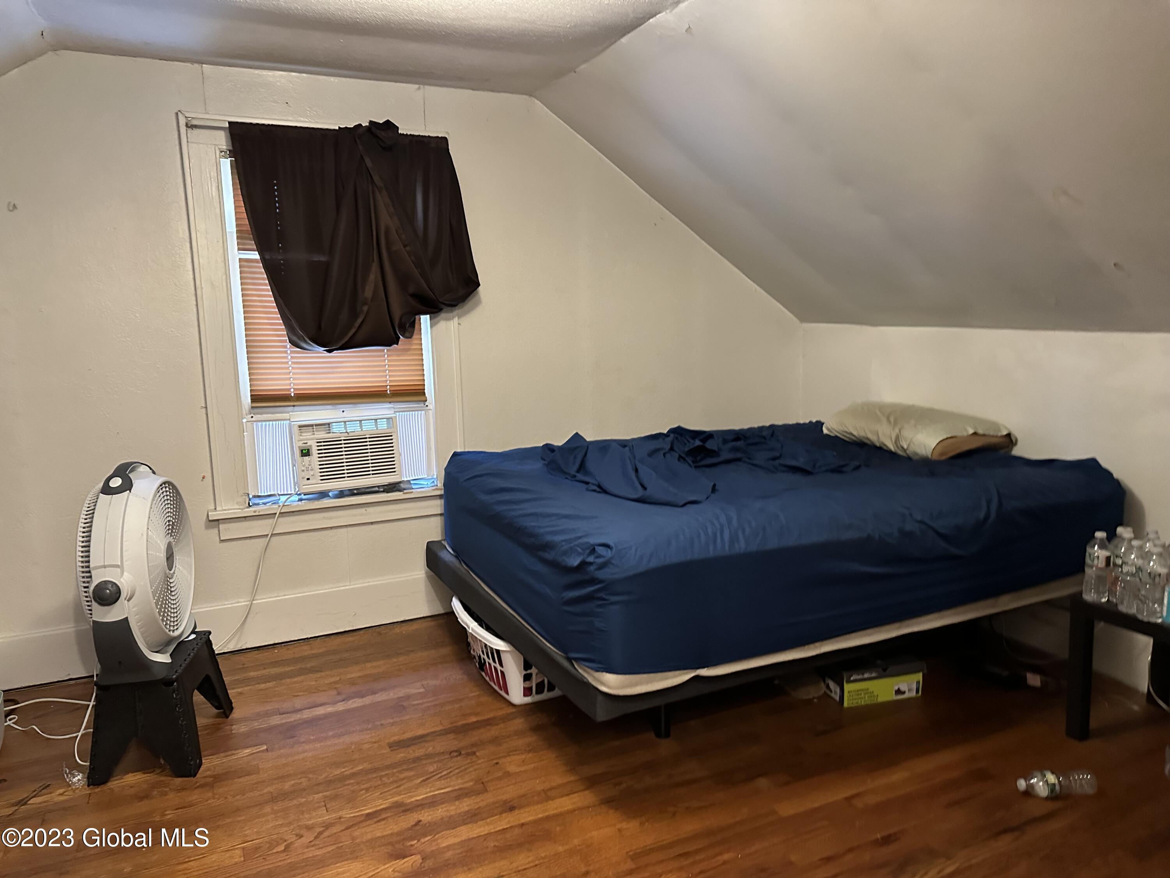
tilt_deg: -10.9
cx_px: 585
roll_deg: +2.2
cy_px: 439
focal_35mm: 24
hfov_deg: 71.6
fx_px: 811
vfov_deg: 56.8
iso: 800
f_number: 1.78
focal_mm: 6.86
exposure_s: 1/40
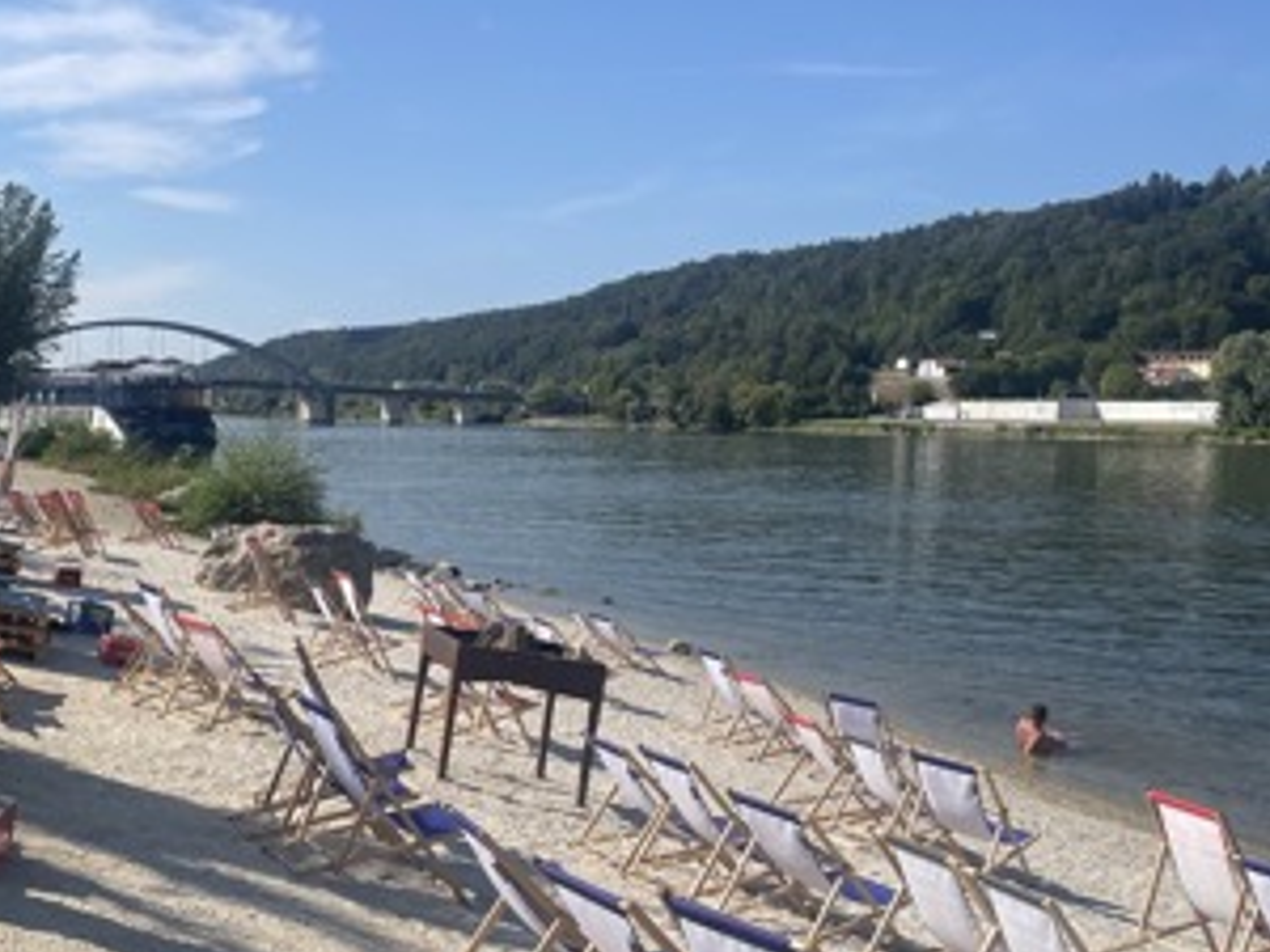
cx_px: 178
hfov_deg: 39.6
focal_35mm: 45
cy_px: 516
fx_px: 1651
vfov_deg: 32.2
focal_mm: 4.2
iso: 32
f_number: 1.6
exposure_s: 1/4292
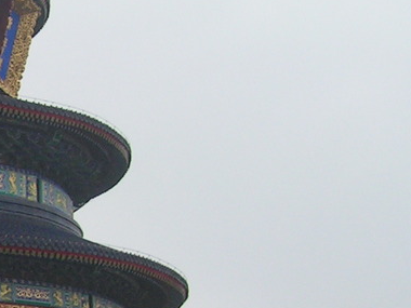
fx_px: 1710
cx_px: -196
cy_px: 294
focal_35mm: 144
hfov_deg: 13.0
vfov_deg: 10.2
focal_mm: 6.3
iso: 50
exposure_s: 1/80
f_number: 4.5
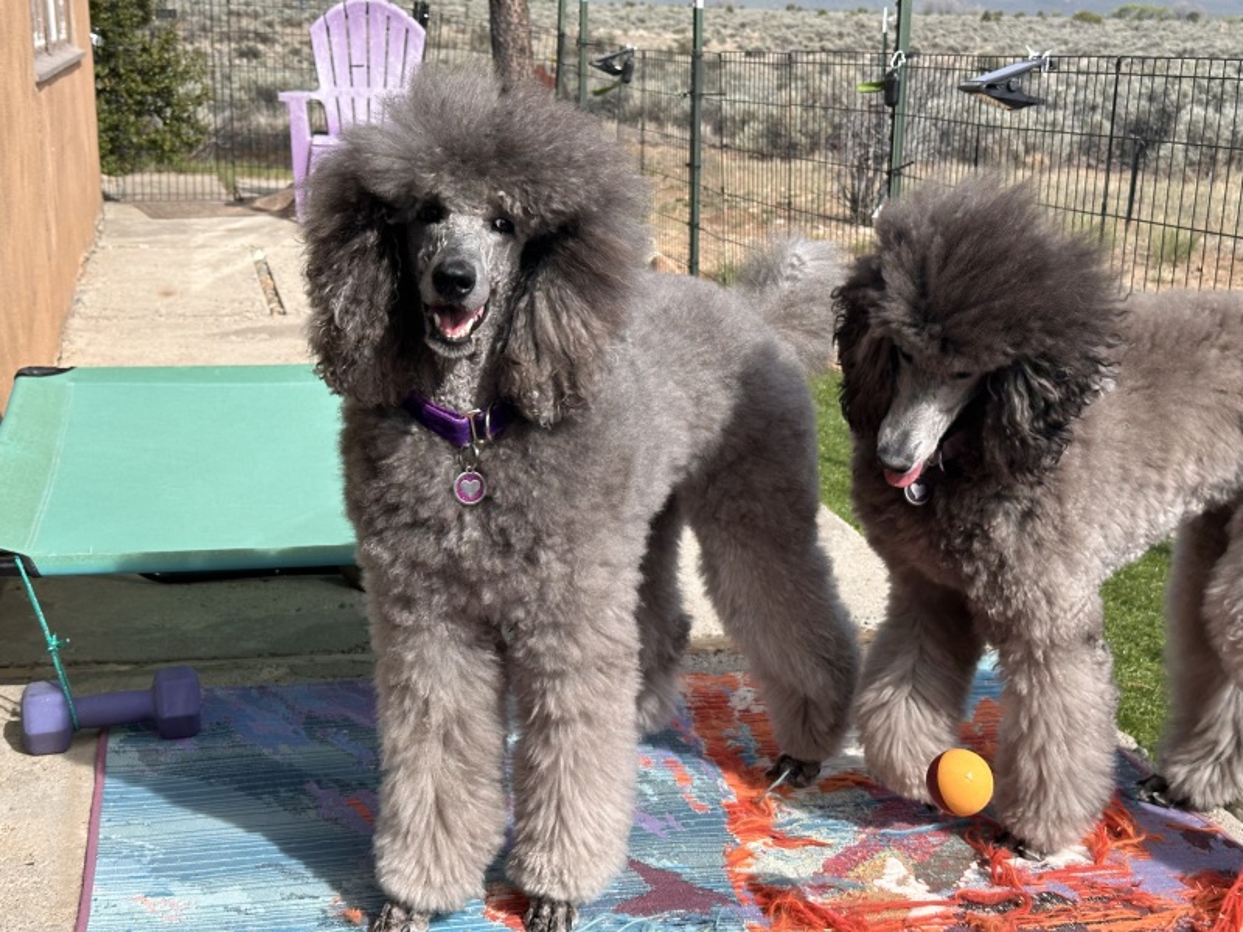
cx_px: 622
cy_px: 466
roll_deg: -0.5
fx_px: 1724
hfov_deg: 39.7
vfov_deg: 30.3
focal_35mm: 48
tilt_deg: -14.4
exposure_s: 1/2410
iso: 64
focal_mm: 6.86
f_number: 1.78
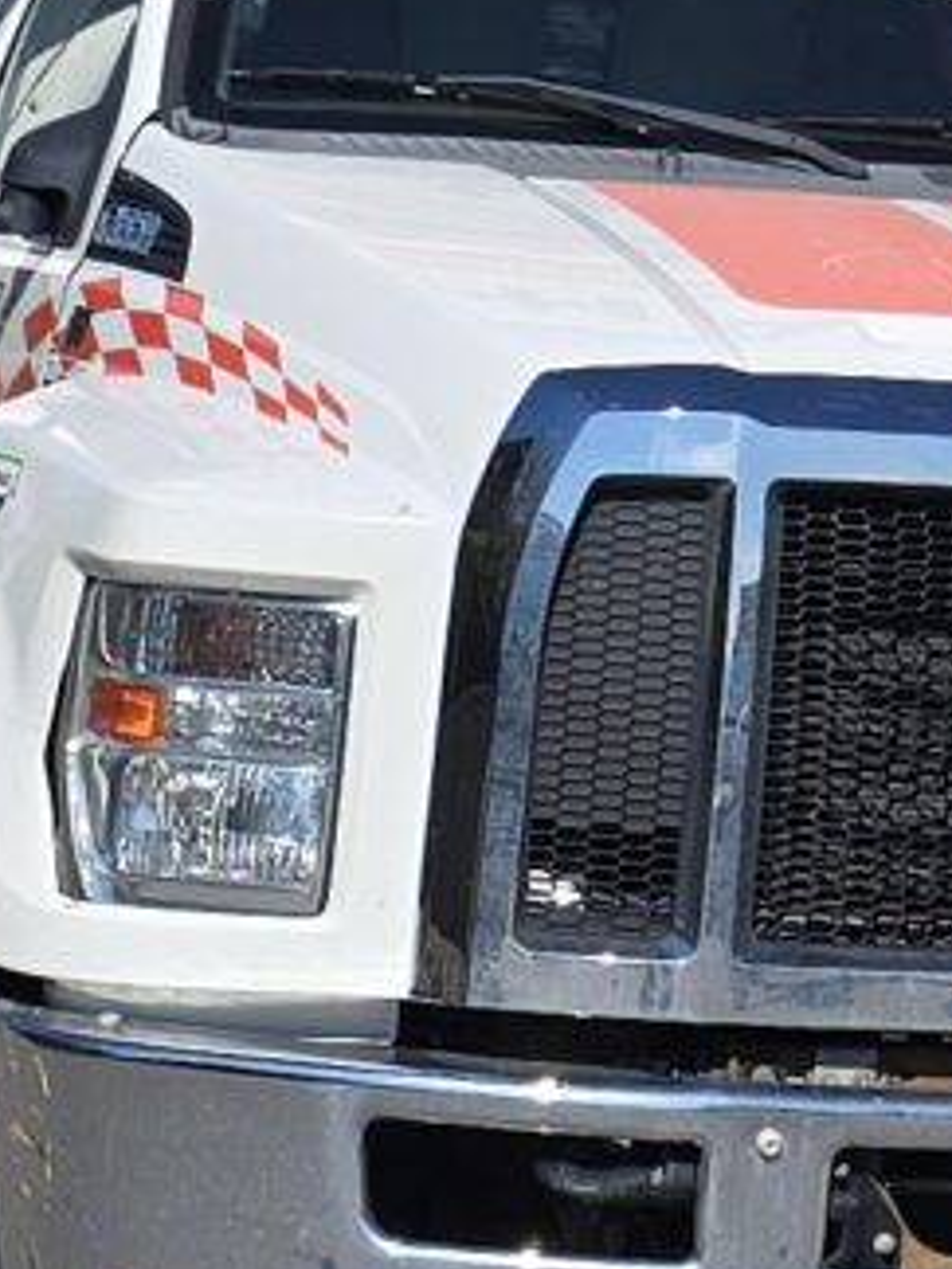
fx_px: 6674
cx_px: 1450
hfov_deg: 8.0
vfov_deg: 10.2
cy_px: -1058
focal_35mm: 182
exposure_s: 1/1325
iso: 12
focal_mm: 6.3
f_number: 1.7
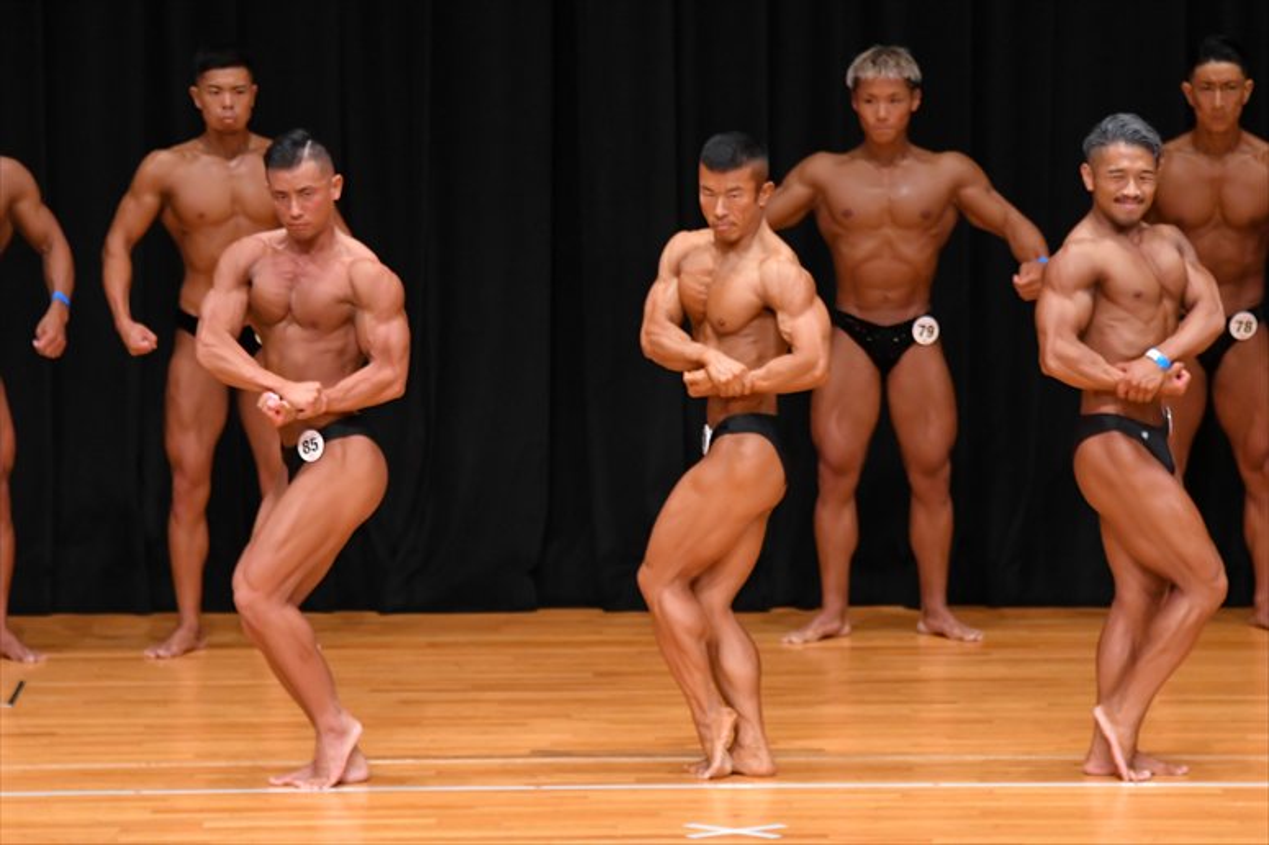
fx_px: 9513
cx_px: 634
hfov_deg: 7.6
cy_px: 422
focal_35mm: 270
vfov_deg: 5.1
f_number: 5.6
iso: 4000
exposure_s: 1/400
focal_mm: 180
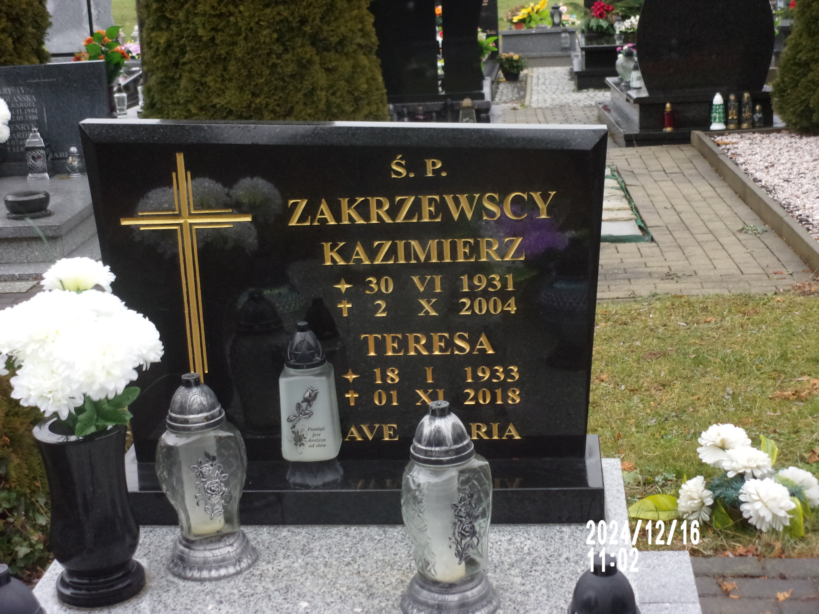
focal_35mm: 64
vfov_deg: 22.9
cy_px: 307
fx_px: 1514
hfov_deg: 30.3
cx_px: 410
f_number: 5.2
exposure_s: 1/34
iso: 200
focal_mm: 11.5
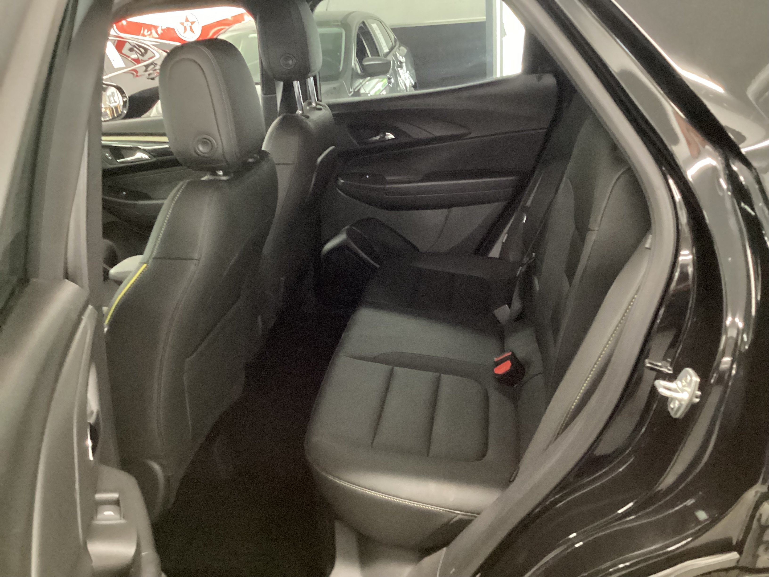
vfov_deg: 45.4
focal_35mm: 31
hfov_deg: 58.4
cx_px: 384
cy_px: 288
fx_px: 689
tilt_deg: -23.4
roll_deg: +3.9
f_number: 2.4
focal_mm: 3.3
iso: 800
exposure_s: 1/17
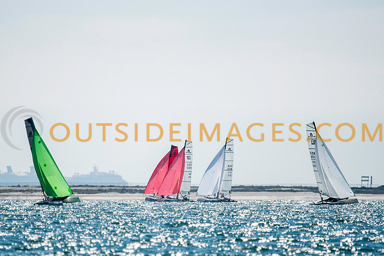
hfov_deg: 3.7
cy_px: 154
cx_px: 153
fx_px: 5871
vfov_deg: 2.5
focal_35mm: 550
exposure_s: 1/8000
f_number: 4
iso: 250
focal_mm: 300
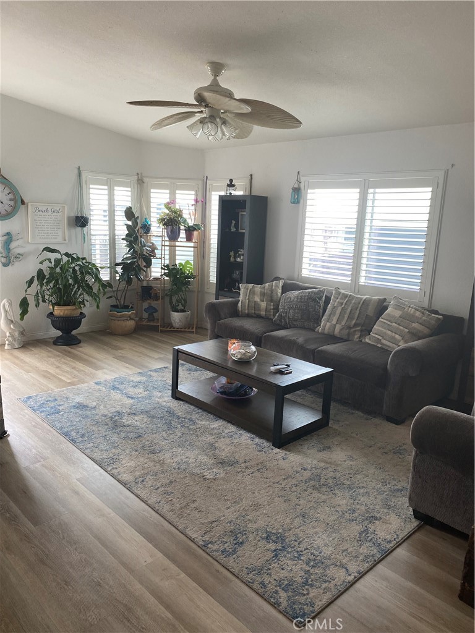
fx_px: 476
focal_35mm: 26
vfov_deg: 67.3
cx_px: 238
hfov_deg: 53.1
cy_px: 316
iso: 80
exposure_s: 1/120
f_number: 1.8
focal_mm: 4.25
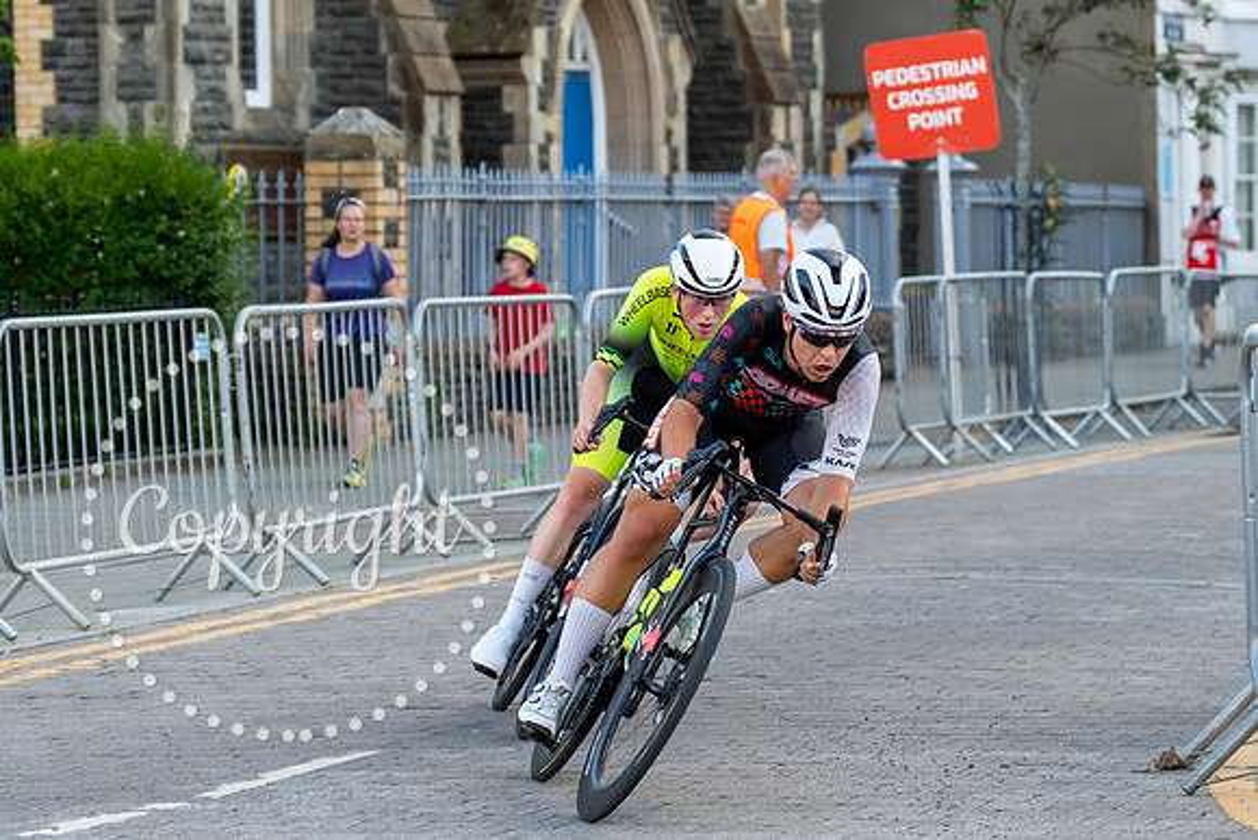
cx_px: 822
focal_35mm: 149
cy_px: 489
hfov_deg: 13.7
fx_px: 5215
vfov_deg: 9.2
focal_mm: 70
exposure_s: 1/800
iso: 500
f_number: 3.2
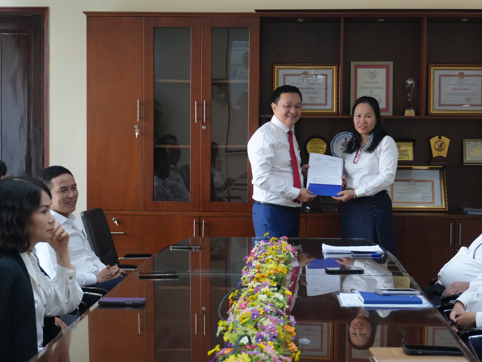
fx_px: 941
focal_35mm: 68
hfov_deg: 28.7
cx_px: 269
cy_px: 184
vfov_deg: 21.8
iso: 2500
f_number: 5.6
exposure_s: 1/160
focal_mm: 41
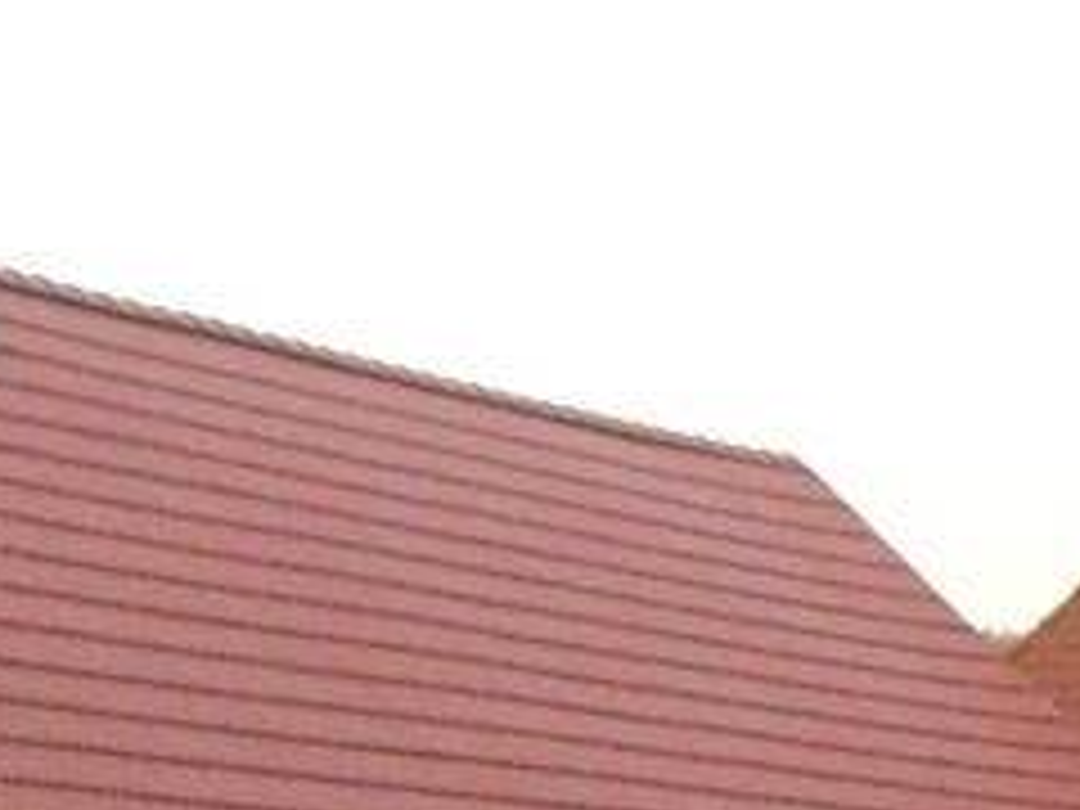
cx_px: 2675
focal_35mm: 311
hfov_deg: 6.1
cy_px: 1012
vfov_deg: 4.8
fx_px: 9703
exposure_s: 1/200
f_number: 4.8
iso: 400
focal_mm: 8.8
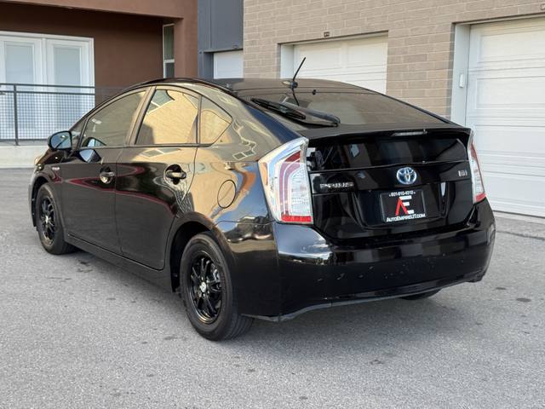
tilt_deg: -3.1
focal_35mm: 48
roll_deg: +1.1
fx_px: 756
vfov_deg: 30.3
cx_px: 272
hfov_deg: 39.7
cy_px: 204
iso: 64
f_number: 1.78
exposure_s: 1/364
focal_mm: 6.76
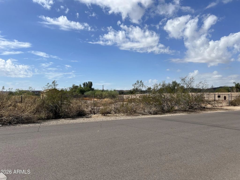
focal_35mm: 26
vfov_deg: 53.1
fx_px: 180
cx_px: 120
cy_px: 90
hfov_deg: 67.3
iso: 50
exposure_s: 1/5587
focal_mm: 5.7
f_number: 1.5
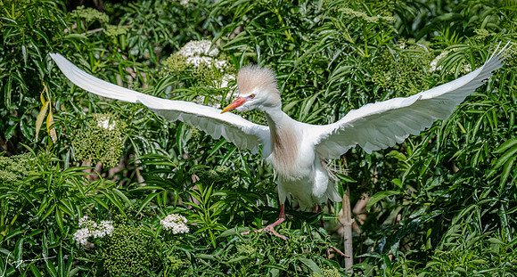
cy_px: 110
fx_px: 7797
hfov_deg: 3.8
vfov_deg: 2.0
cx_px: 166
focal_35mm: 575
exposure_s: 1/2500
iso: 2000
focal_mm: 400
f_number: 9
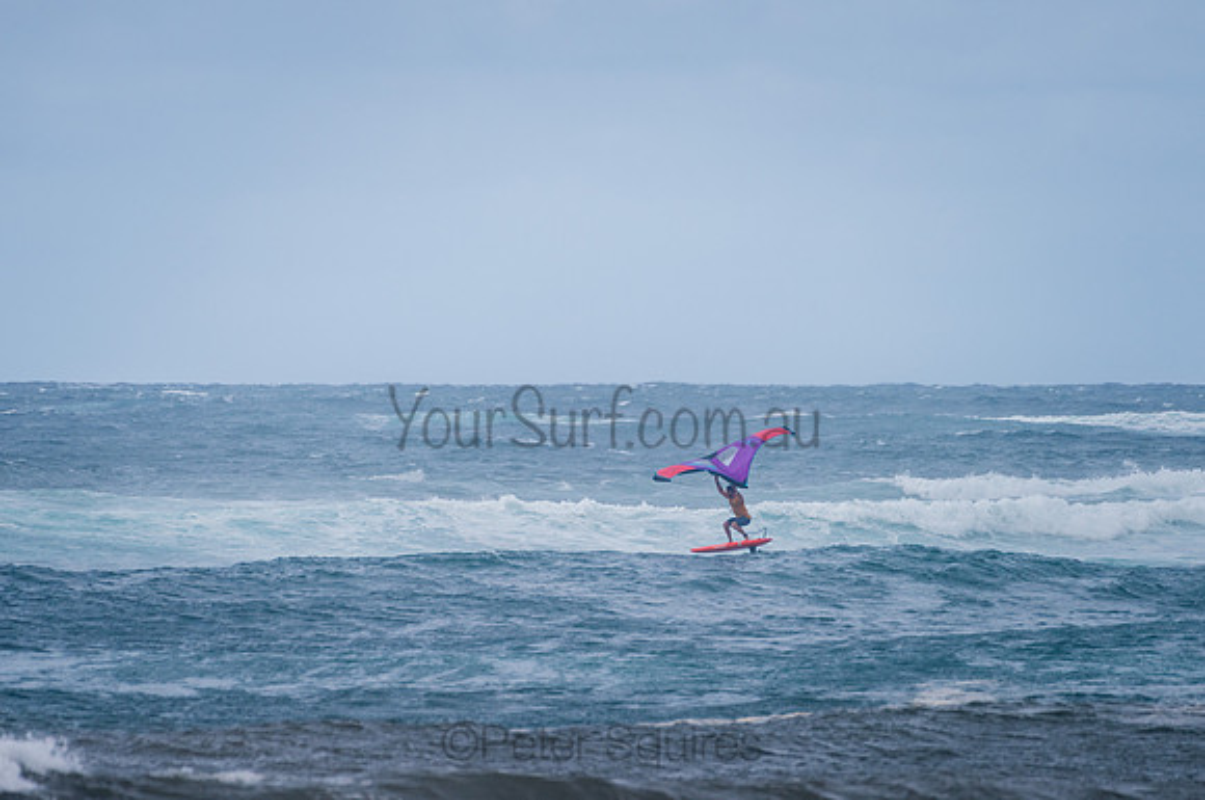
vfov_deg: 2.2
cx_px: 674
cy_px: 487
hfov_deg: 3.4
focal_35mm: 612
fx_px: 20467
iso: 200
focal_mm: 500
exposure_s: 1/2000
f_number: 5.6
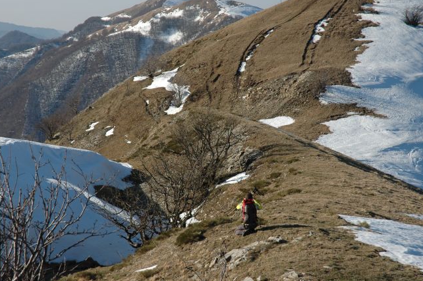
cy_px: 145
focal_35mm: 118
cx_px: 188
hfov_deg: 17.4
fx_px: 1385
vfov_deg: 11.6
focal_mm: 70
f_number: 9
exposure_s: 1/320
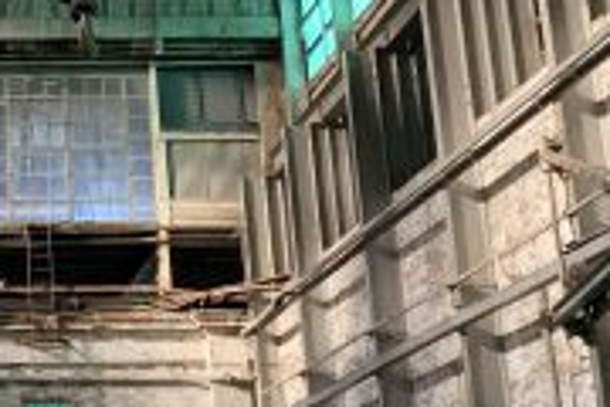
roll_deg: +0.3
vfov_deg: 15.2
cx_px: -102
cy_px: 163
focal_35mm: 90
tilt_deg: +16.6
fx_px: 1525
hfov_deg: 21.2
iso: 320
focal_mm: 4.25
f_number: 1.8
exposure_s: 1/33
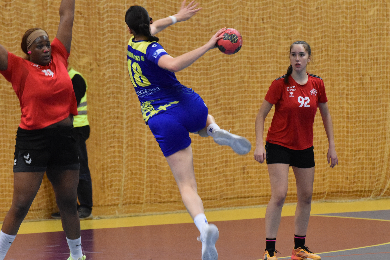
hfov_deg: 6.6
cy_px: 131
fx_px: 3391
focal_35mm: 313
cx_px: 181
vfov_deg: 4.4
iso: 3200
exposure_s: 1/200
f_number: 5
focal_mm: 170
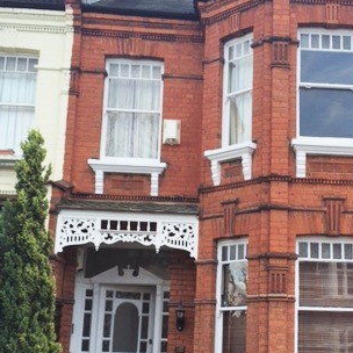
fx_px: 623
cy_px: 217
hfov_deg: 31.0
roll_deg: -1.9
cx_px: 274
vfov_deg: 31.5
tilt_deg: +14.8
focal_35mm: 54
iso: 32
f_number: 2.2
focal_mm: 4.15
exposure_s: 1/425
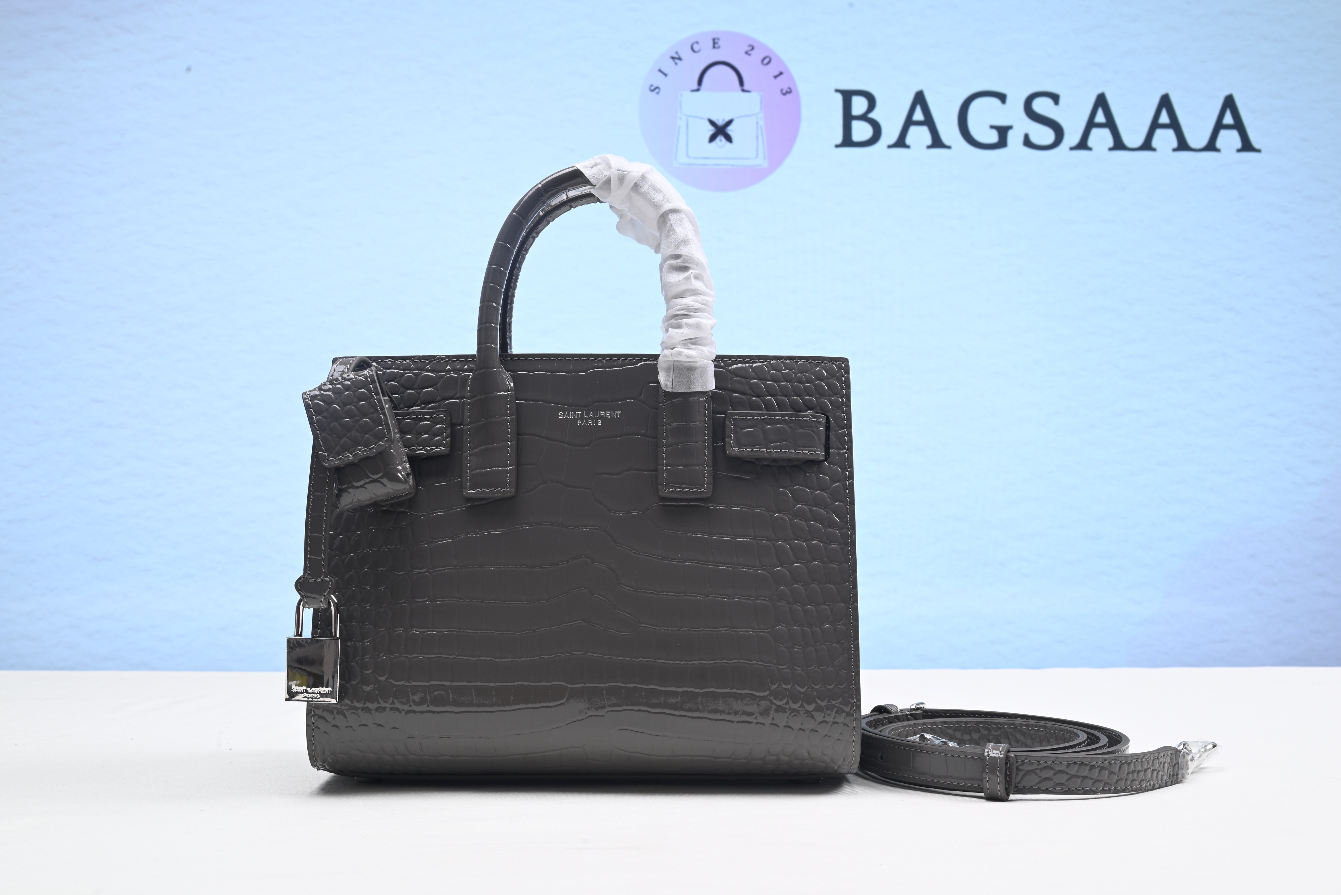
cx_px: 670
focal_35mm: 40
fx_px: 1490
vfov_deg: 33.4
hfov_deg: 48.4
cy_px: 448
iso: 100
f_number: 16
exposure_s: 1/2
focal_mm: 40
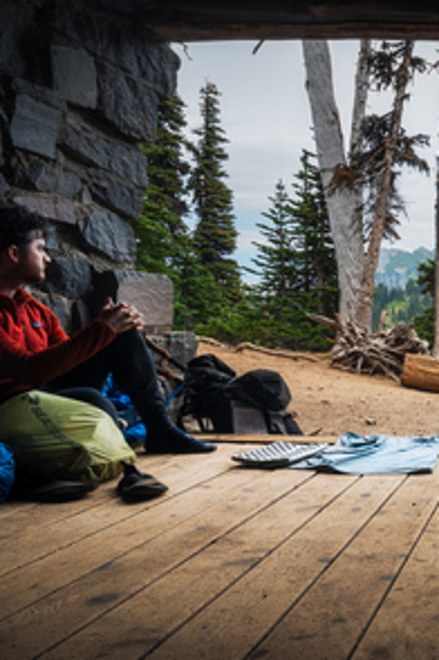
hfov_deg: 29.1
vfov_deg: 50.7
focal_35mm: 38
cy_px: 364
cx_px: 553
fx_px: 697
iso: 100
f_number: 16
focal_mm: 20
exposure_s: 2.5
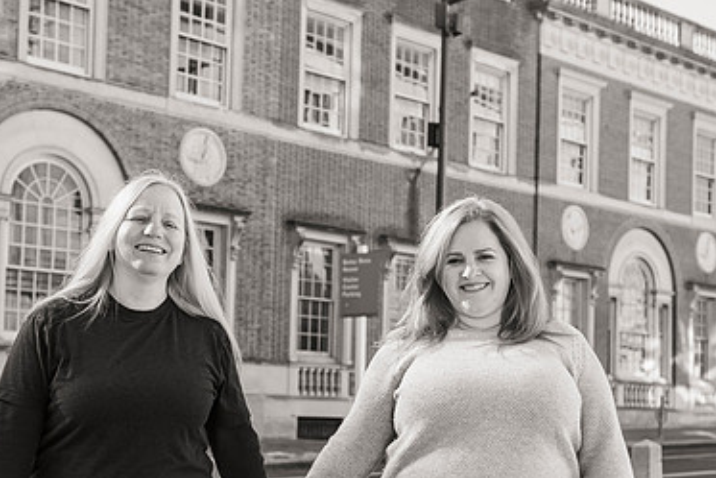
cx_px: 313
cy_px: 330
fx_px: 1273
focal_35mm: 64
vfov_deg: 21.2
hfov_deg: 31.4
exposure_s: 1/1000
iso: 400
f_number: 4
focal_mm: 40
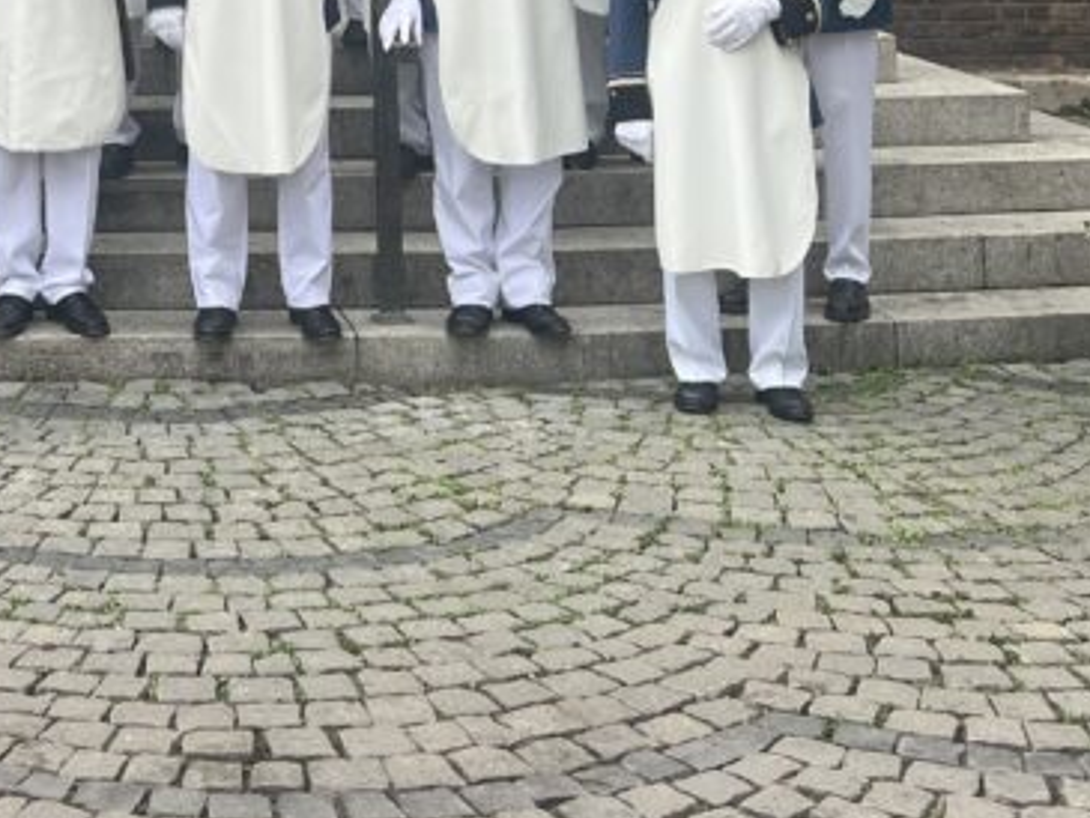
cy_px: -254
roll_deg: +0.6
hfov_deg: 25.4
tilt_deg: +3.4
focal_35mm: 73
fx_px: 2299
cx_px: 9
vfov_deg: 18.7
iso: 50
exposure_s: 1/723
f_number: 1.5
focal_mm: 5.7
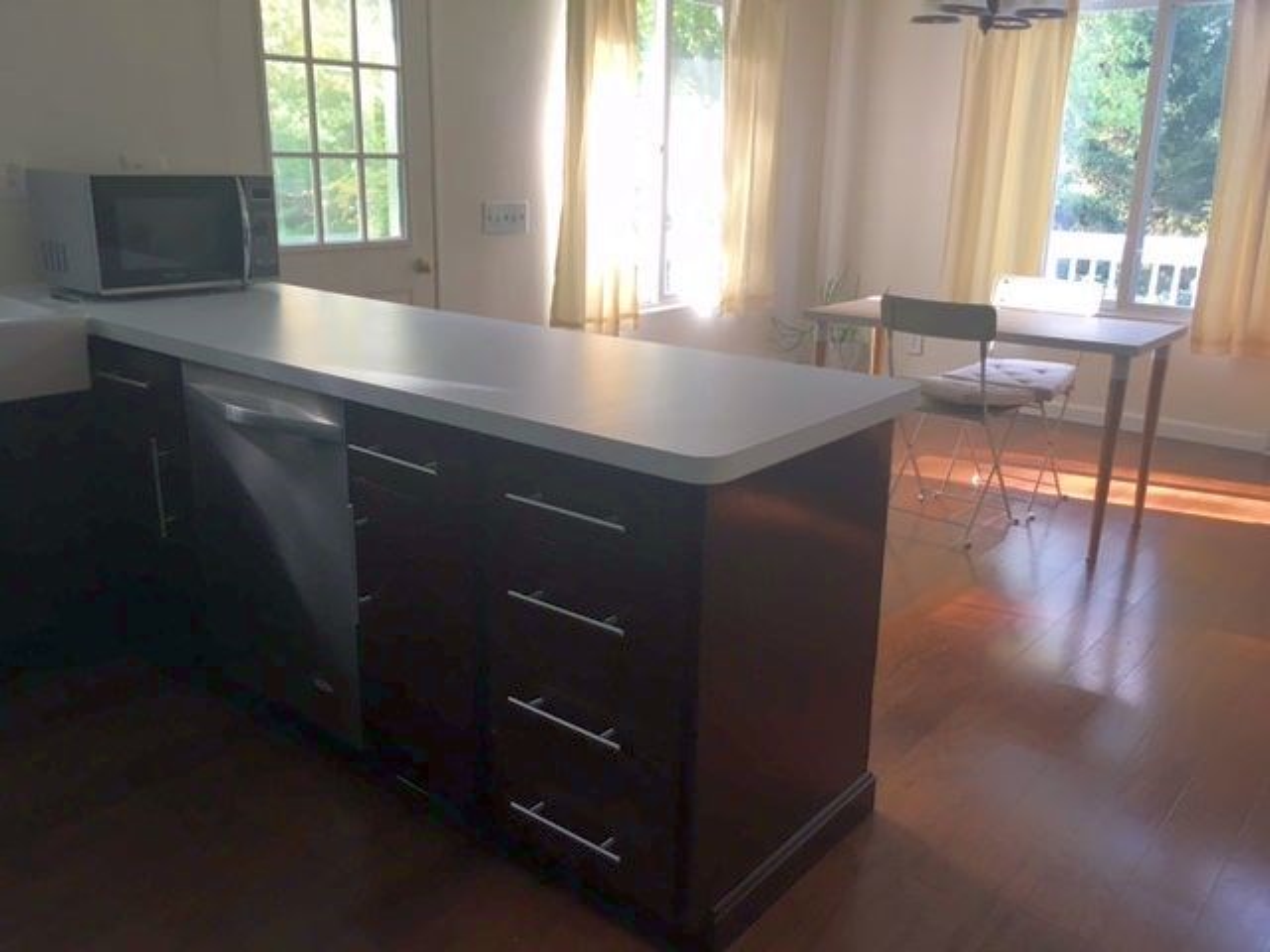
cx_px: 635
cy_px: 476
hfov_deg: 61.7
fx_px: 1064
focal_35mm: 29
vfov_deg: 48.2
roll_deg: -1.1
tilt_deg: -15.9
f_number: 2.2
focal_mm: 4.15
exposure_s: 1/30
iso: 64
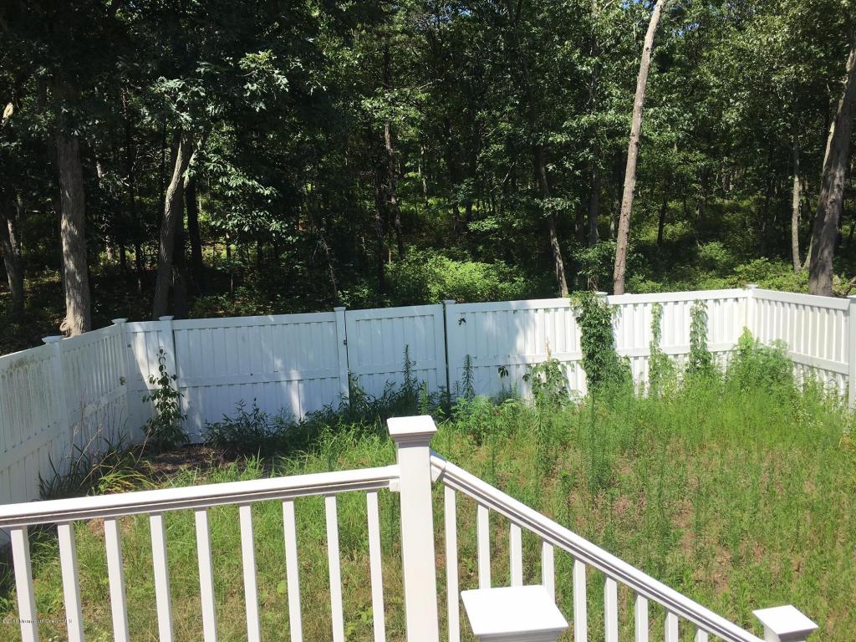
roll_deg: +1.9
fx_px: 717
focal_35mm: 29
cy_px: 321
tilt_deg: -8.0
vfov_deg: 48.2
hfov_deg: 61.7
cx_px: 428
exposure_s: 1/1282
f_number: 2.2
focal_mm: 4.15
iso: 25
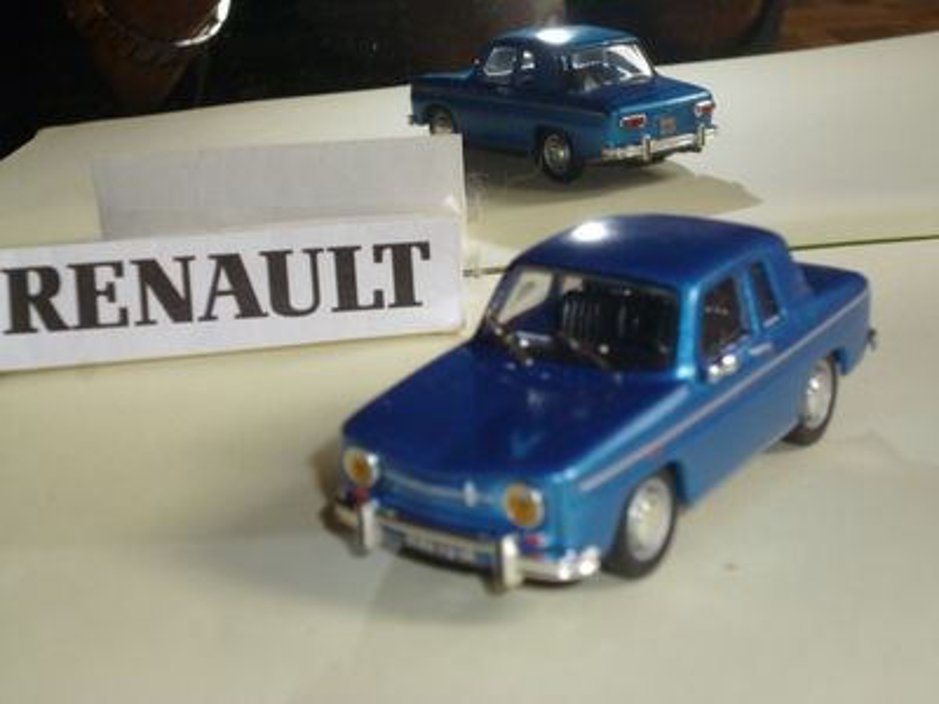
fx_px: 1709
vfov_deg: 23.3
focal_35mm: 63
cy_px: 352
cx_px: 470
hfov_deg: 30.7
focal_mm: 11.2
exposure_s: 1/60
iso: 200
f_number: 4.7
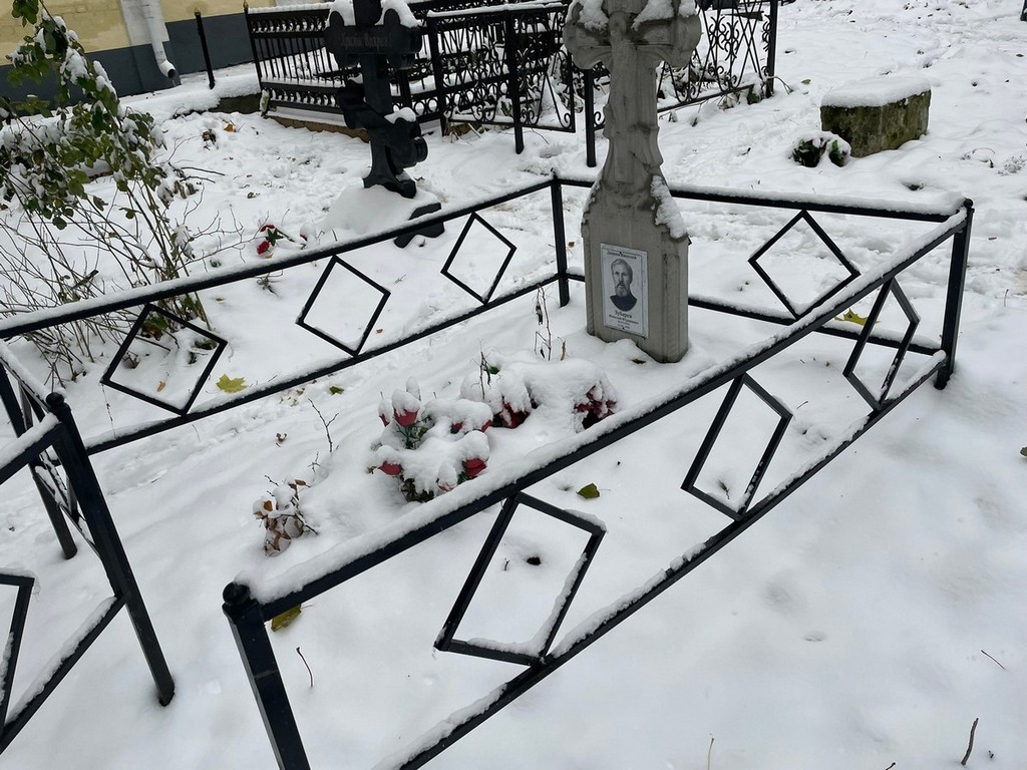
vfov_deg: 53.1
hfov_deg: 67.3
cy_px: 385
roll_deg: +5.6
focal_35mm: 26
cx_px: 514
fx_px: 771
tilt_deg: -22.0
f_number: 1.6
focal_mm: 4.2
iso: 32
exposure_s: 1/121
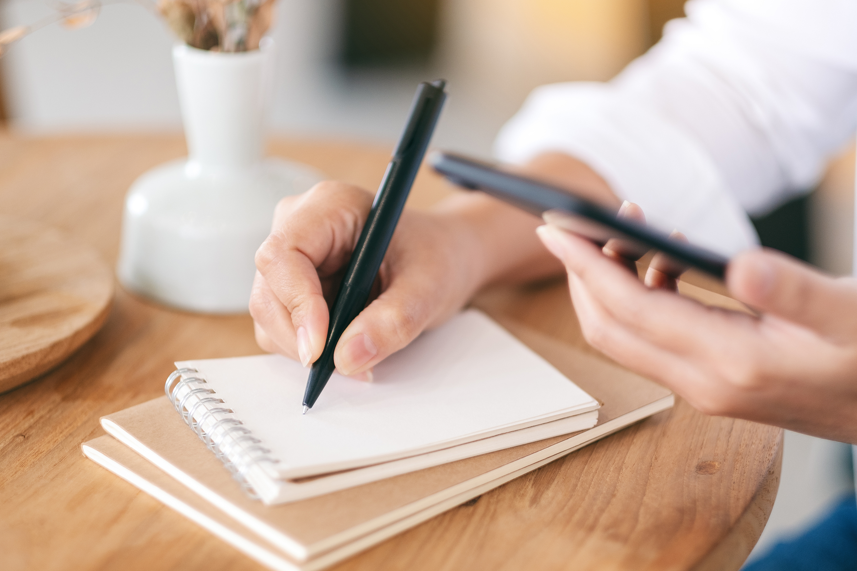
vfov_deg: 16.3
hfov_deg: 24.2
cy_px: 286
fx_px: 2000
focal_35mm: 84
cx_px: 428
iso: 200
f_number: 1.4
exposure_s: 1/800
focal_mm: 56
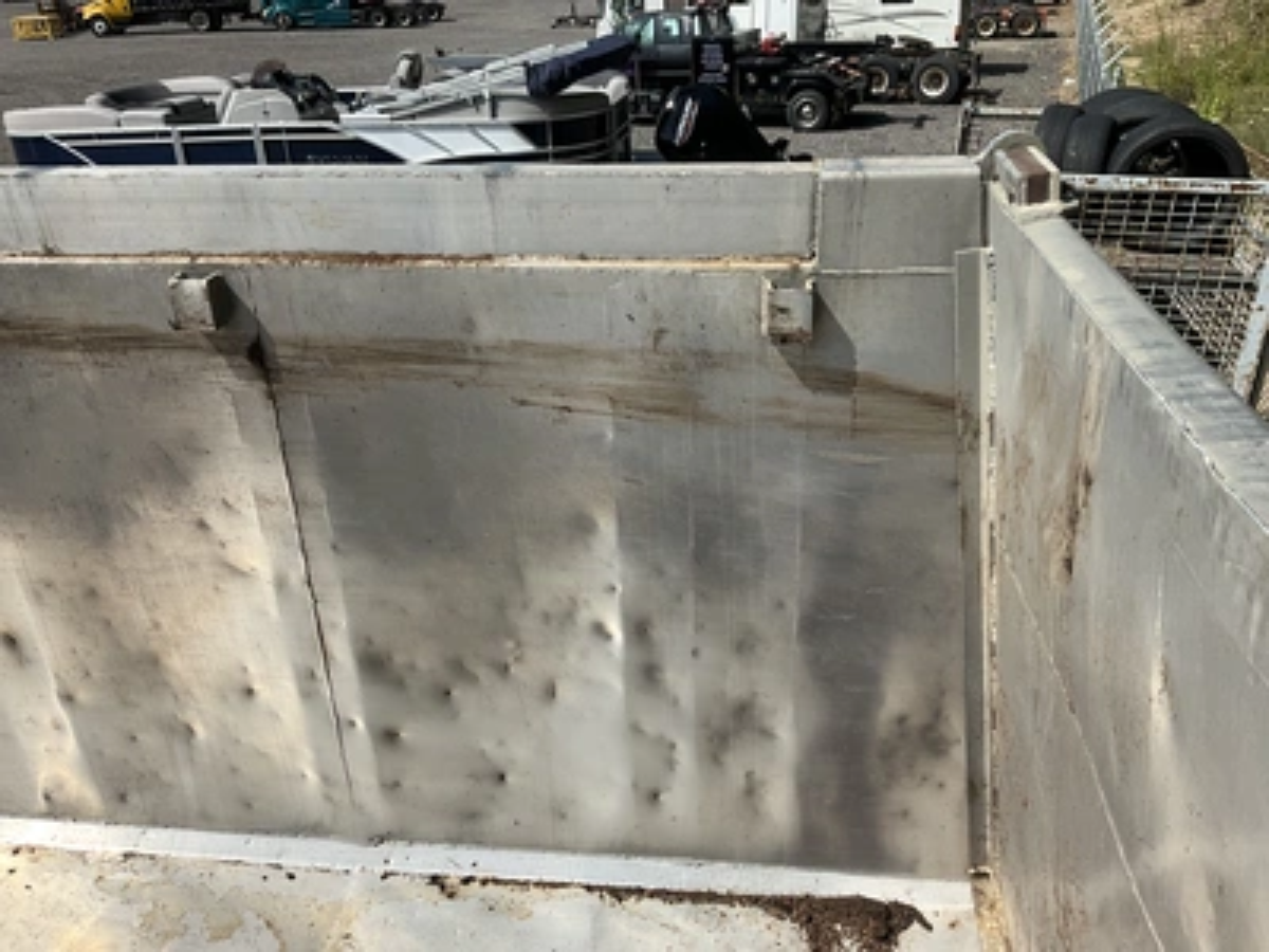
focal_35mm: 29
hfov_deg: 61.7
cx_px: 634
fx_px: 1063
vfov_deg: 48.2
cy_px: 476
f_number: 1.8
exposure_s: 1/2427
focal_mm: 3
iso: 25
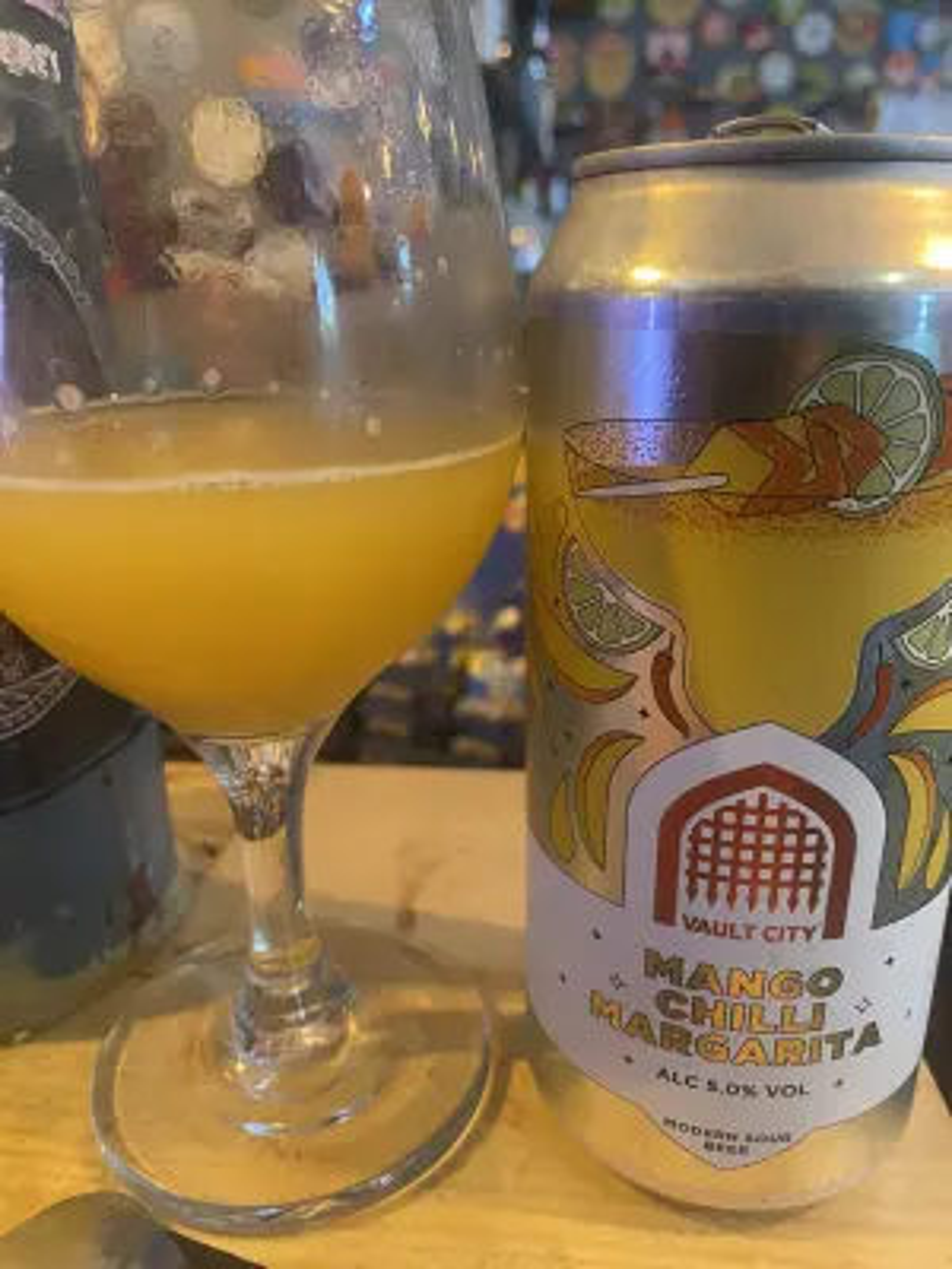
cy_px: 634
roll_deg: -0.2
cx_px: 476
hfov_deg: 54.9
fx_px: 917
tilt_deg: -19.3
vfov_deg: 69.4
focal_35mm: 25
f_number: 1.8
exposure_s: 1/50
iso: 320
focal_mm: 4.25
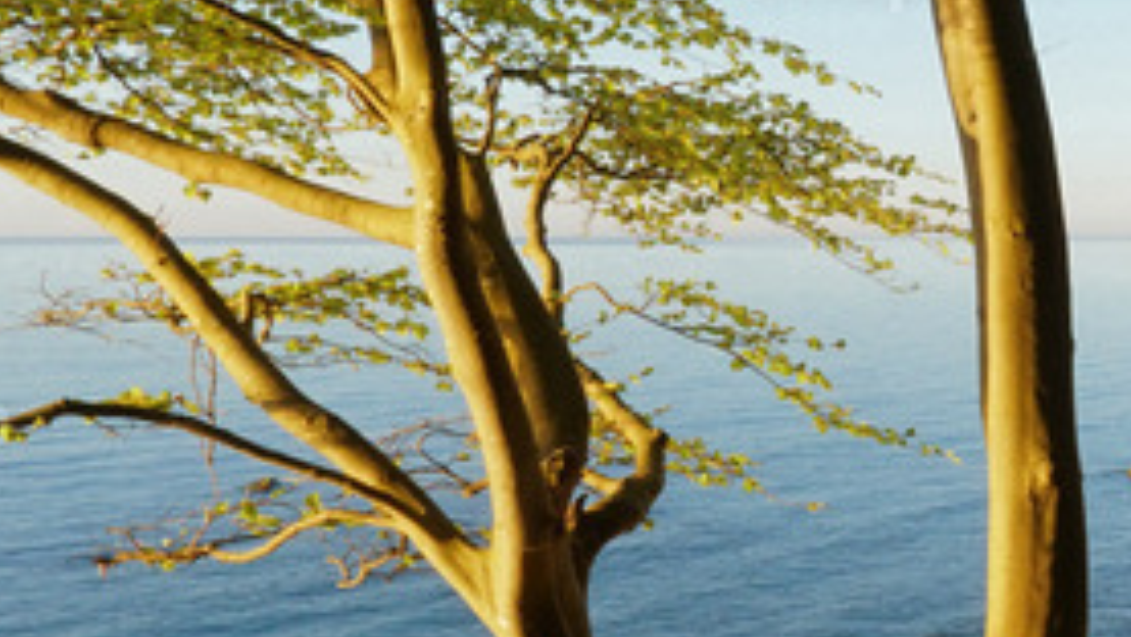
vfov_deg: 18.9
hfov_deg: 29.3
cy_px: 329
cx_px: 1274
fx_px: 1918
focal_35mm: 64
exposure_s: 1/40
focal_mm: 11
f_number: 16
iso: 400
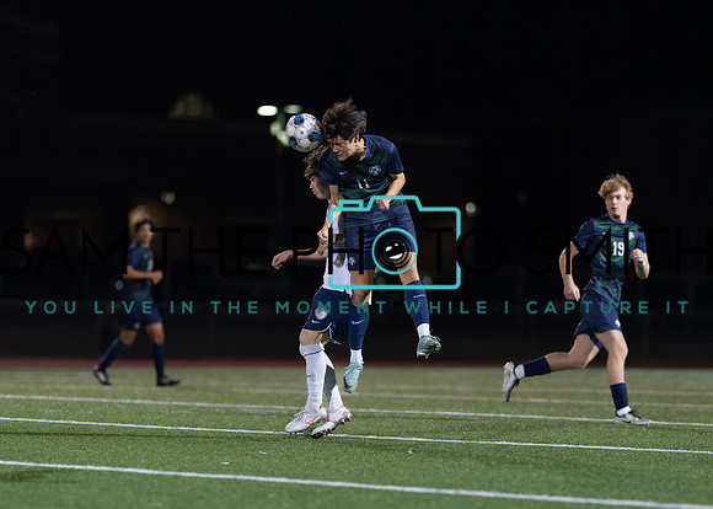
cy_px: 291
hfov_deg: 9.7
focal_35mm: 208
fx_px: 4205
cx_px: 393
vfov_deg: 6.9
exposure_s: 1/1250
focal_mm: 135
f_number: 1.8
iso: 1250
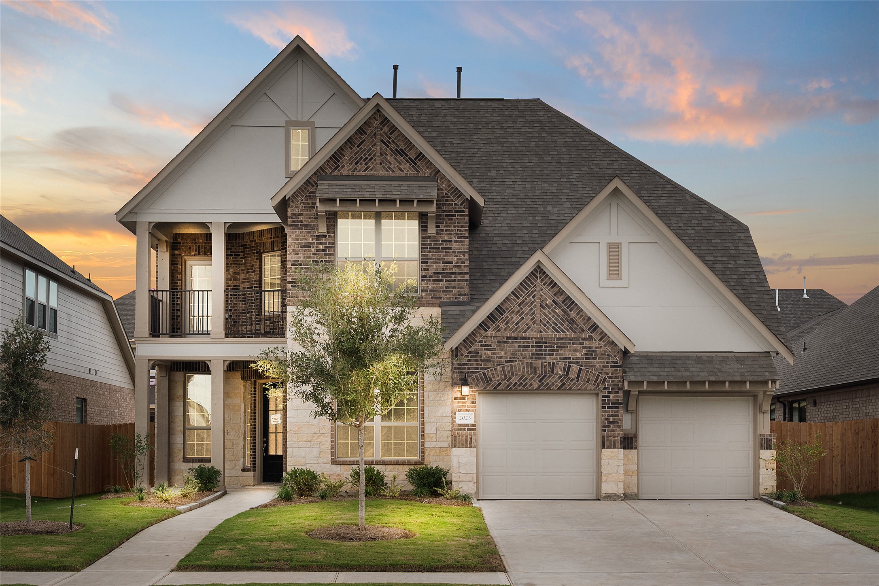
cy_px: 293
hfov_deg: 38.9
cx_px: 440
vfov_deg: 26.5
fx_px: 1245
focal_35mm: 51
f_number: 9
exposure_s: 1/200
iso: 320
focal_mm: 34
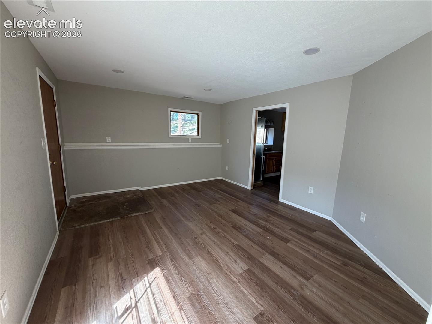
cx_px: 216
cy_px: 162
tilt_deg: -8.0
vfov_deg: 85.7
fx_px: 175
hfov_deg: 102.1
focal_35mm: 14
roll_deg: -0.4
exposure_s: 1/121
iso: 125
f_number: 2.2
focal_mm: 2.22
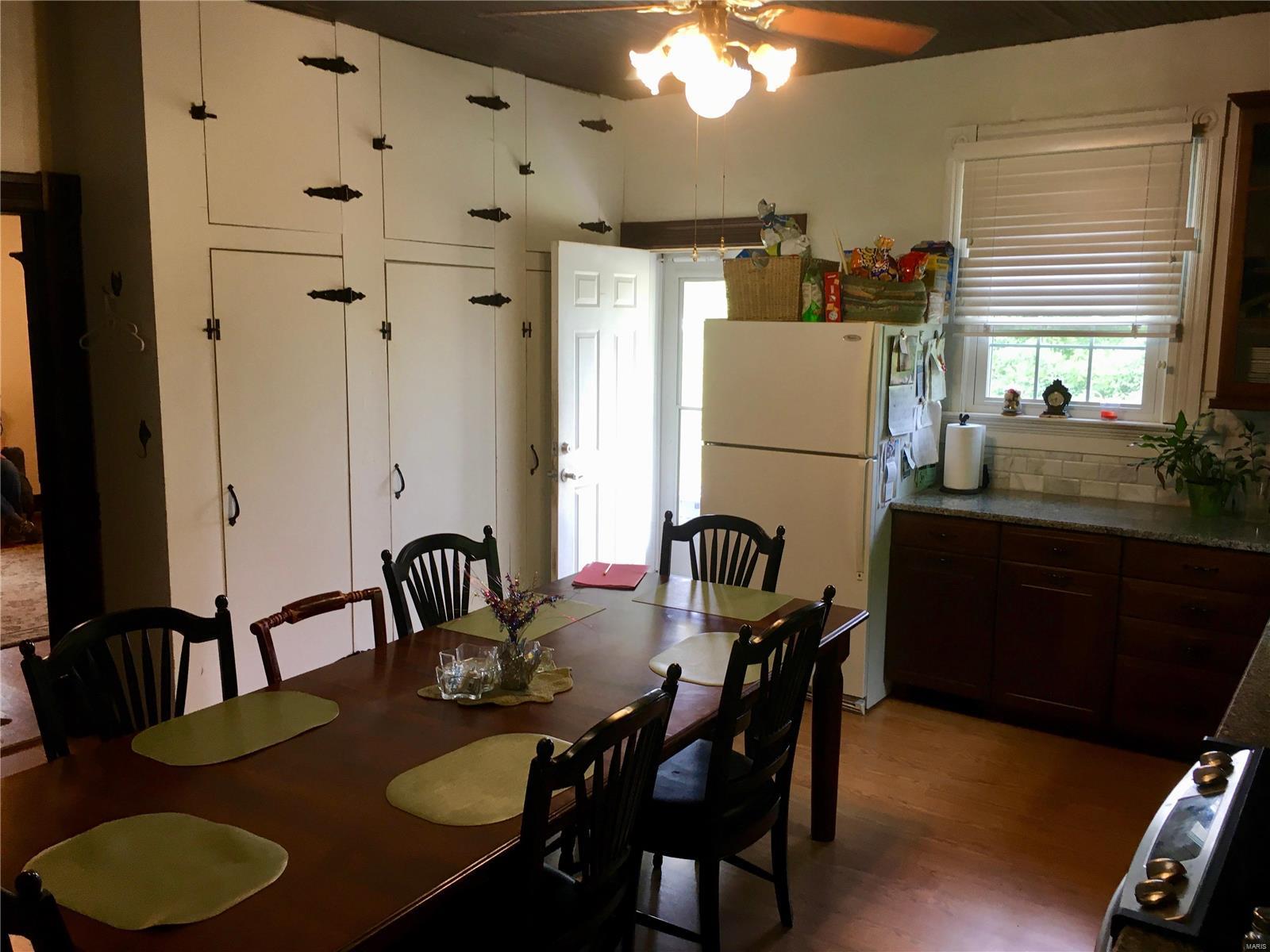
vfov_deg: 48.2
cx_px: 635
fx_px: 1064
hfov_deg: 61.7
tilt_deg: -8.8
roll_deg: -0.4
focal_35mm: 29
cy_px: 476
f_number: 2.2
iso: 50
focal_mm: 4.15
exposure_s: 1/30
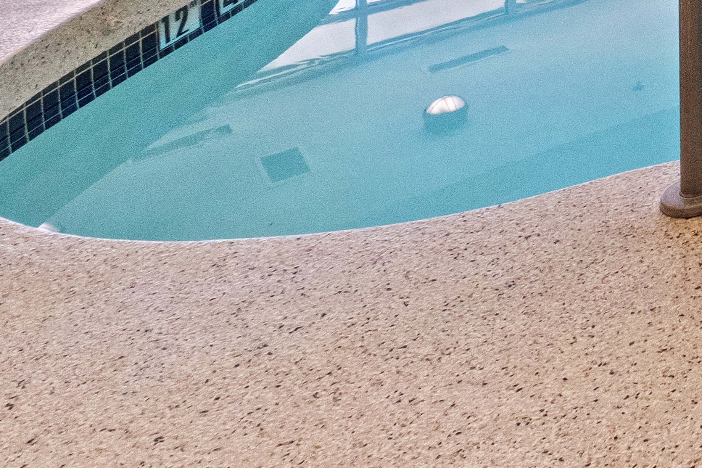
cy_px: -379
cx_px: 1222
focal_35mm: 63
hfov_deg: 21.9
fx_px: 1229
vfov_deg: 17.4
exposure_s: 1/4
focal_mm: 10
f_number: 11
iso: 640
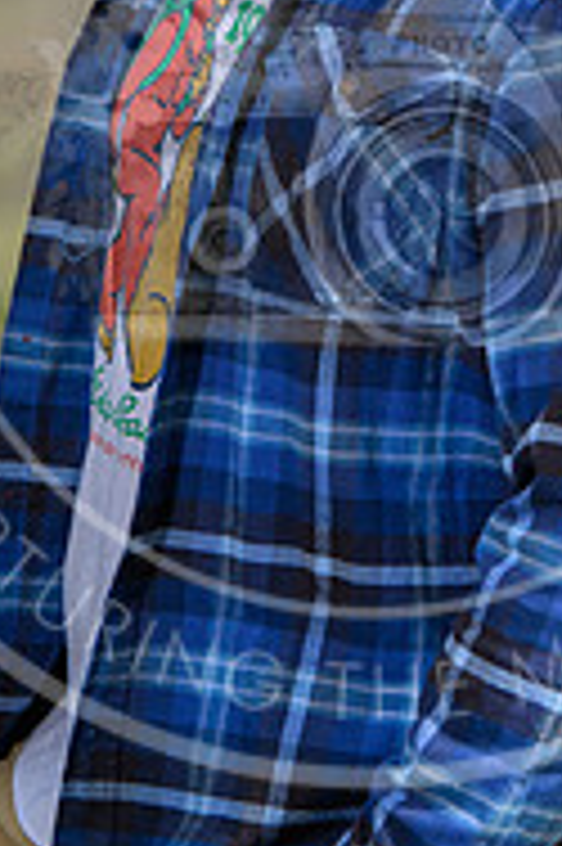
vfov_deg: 7.1
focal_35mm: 288
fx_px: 6756
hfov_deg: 4.8
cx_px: 373
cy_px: 158
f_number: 3.2
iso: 200
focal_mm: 120
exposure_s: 1/3200
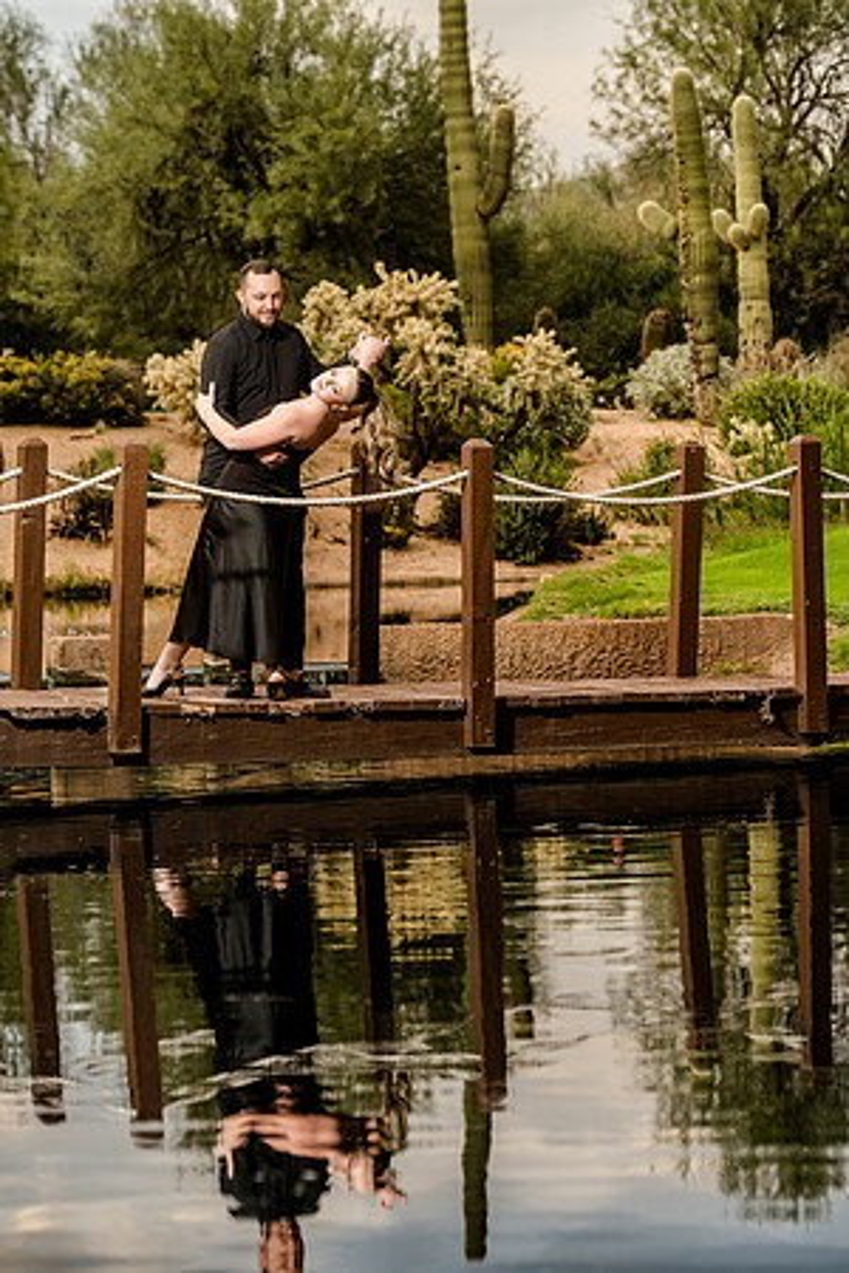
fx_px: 4669
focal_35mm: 132
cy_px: 636
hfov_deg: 10.4
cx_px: 424
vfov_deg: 15.5
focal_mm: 132
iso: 400
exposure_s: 1/200
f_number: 5.6
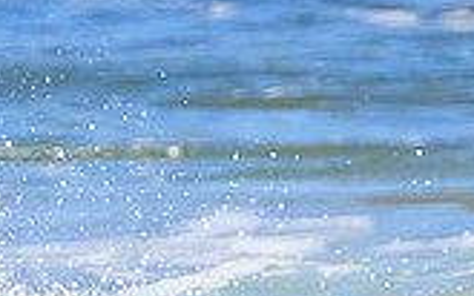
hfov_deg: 0.5
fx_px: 50893
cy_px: 445
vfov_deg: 0.3
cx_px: -143
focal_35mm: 3941
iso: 1800
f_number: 11
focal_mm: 800
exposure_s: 1/2000
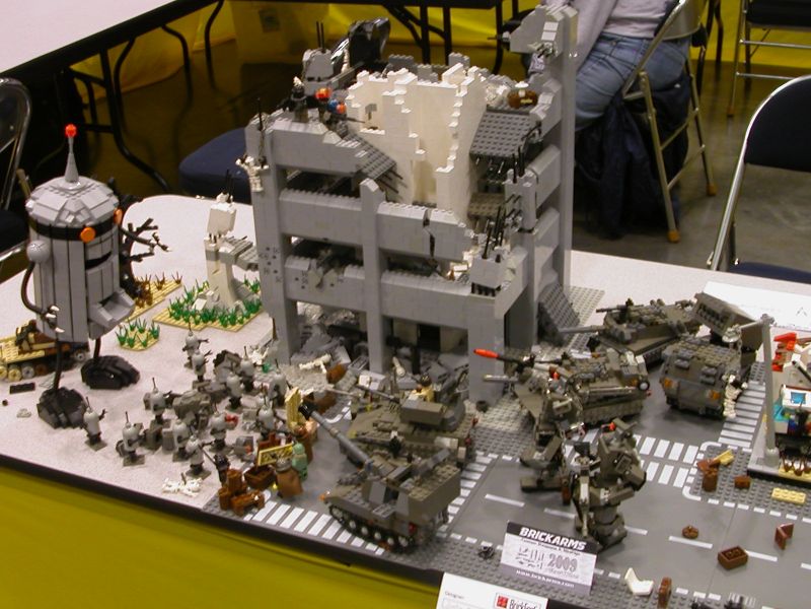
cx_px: 406
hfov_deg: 38.9
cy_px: 304
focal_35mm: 49
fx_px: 1148
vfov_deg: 29.7
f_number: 3.2
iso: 100
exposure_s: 1/9.9
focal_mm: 7.5
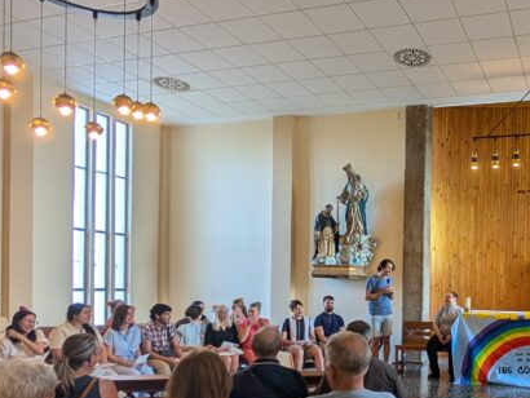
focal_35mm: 30
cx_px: 449
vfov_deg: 45.3
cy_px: 295
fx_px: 460
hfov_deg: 54.4
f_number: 1.7
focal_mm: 2.02
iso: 86
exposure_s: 1/100
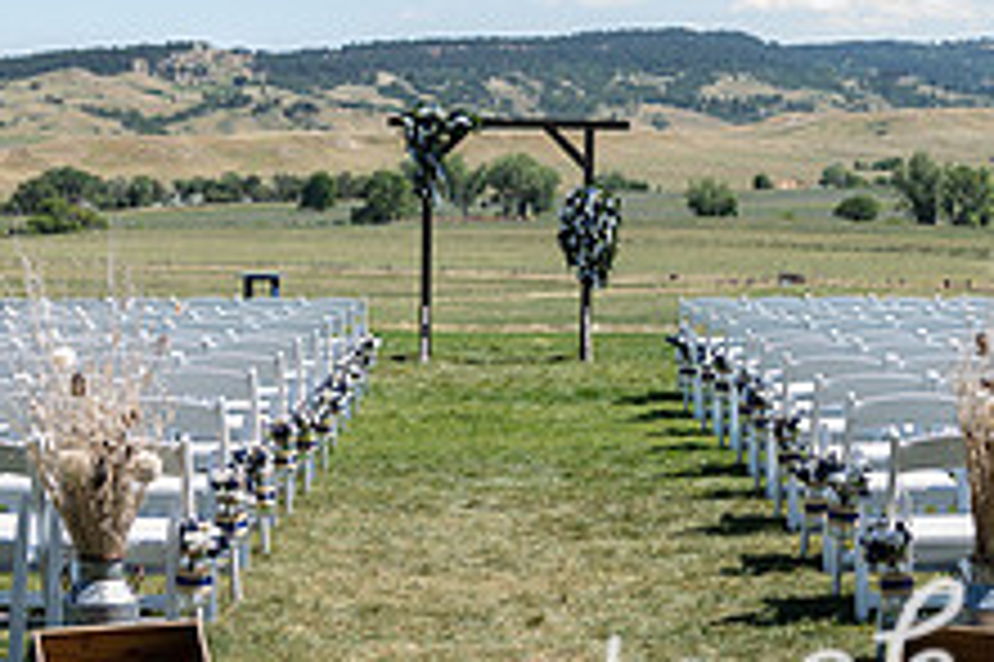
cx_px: 549
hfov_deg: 23.7
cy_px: 236
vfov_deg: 15.8
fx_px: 2373
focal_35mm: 86
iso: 64
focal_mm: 32
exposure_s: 1/400
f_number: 3.2
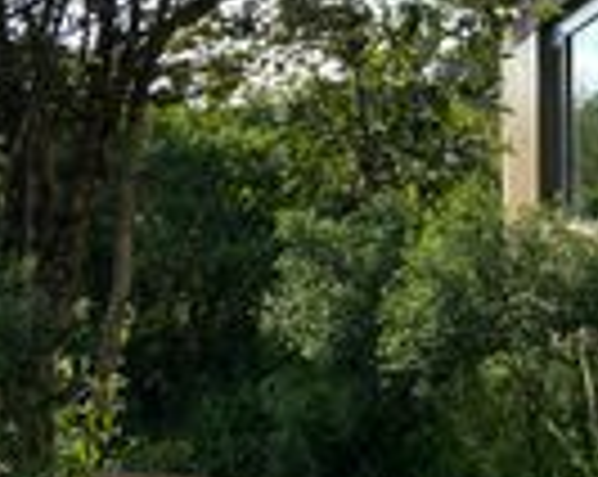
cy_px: 254
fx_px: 1290
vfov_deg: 20.9
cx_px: 632
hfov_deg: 24.6
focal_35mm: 73
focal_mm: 4.25
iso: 32
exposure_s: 1/2222
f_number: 1.8
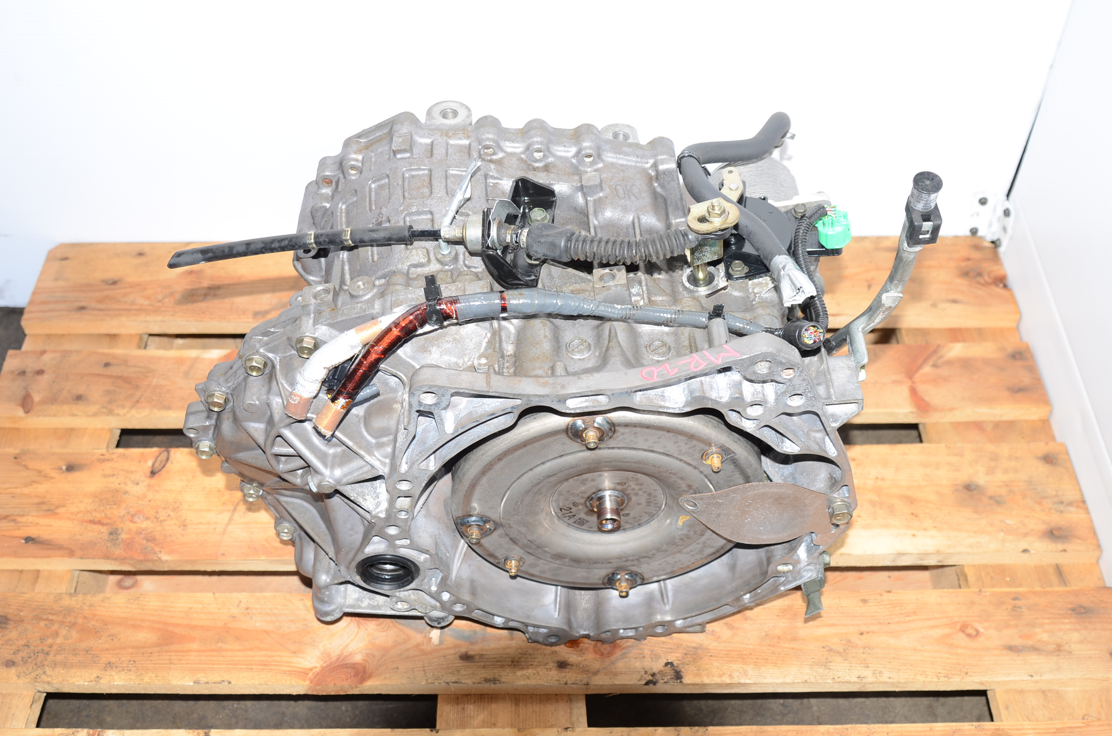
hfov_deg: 49.6
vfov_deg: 34.1
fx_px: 1202
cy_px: 368
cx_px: 556
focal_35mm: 39
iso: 100
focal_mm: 26
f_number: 5
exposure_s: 1/40
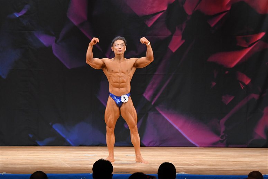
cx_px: 134
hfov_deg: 9.2
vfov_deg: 6.1
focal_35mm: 225
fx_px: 1674
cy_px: 90
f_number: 5.6
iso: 3200
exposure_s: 1/400
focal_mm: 150
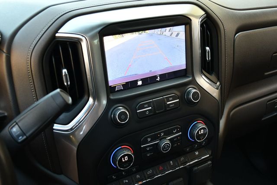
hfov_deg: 53.1
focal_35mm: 36
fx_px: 277
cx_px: 138
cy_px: 92
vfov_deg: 36.9
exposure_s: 1/200
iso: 800
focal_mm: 18
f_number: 3.5
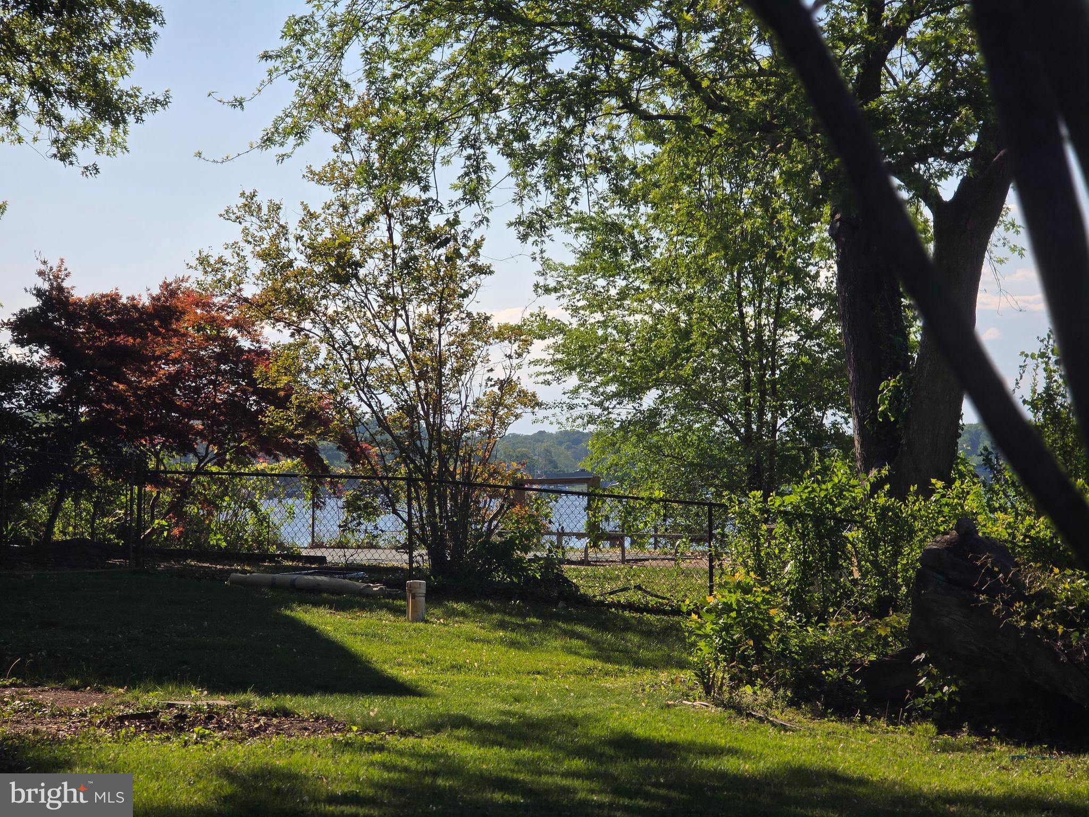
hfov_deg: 17.1
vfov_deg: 12.9
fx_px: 3618
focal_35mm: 115
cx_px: 544
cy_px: 408
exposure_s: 1/1387
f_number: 3.4
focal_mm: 18.6
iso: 64
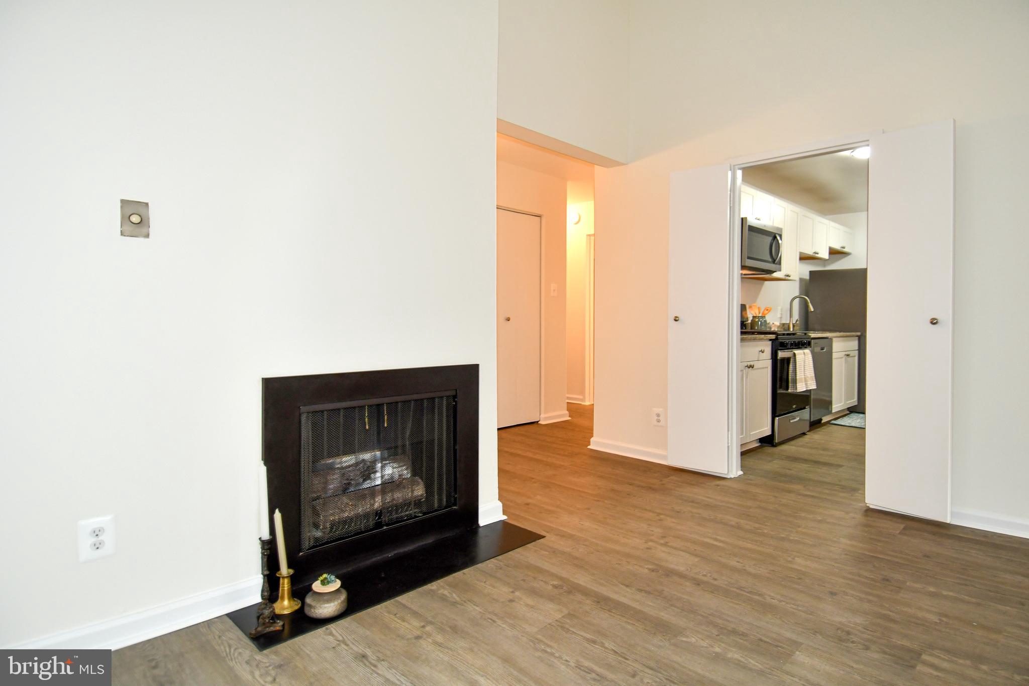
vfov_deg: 67.4
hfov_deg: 90.0
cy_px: 343
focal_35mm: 18
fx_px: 514
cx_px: 514
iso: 560
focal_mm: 12
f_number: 4
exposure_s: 1/60
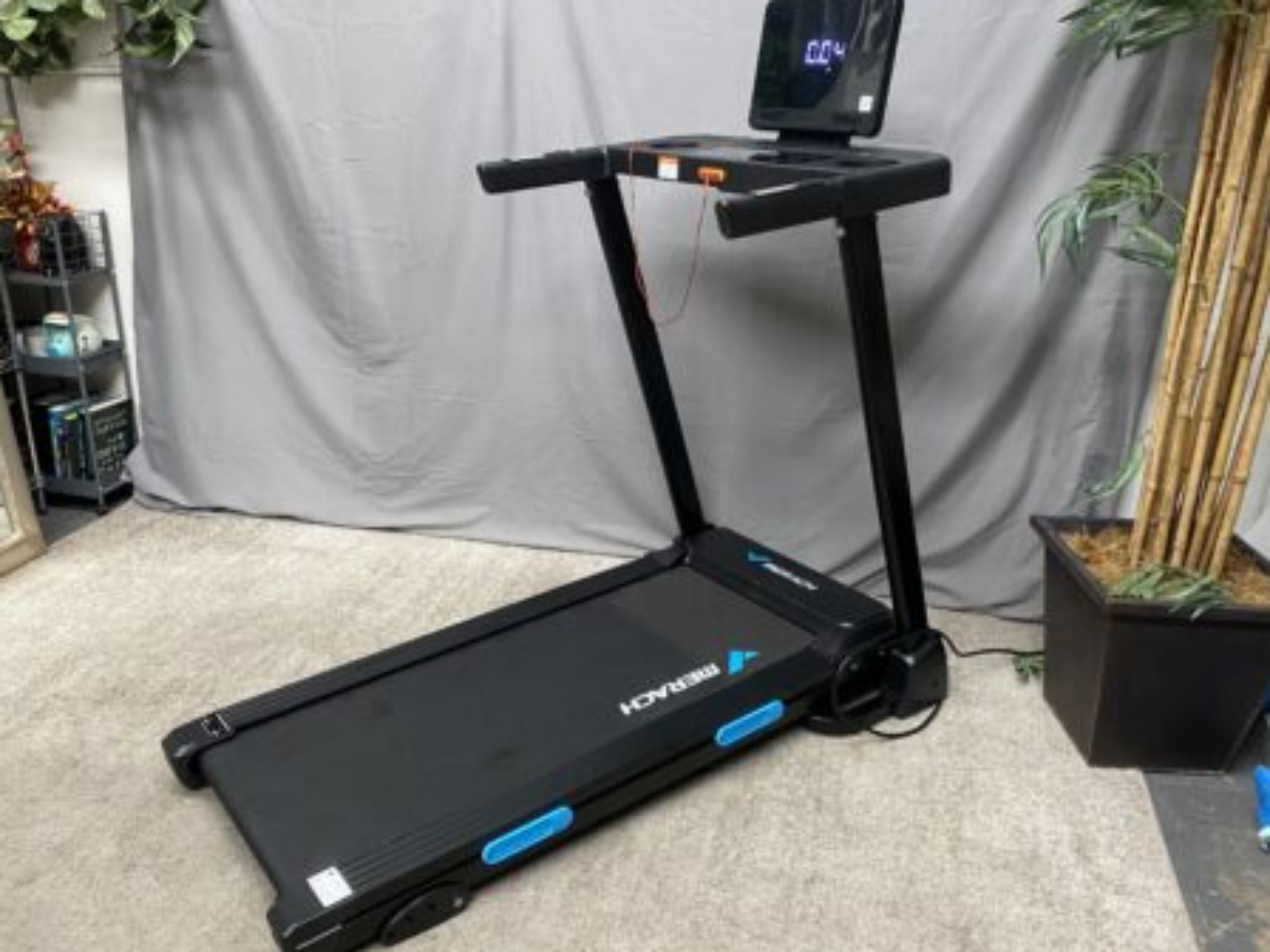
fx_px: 1064
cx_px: 604
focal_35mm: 29
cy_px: 480
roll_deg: +0.0
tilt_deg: -20.6
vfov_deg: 48.2
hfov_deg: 61.6
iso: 320
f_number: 1.8
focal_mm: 4.25
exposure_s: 1/60
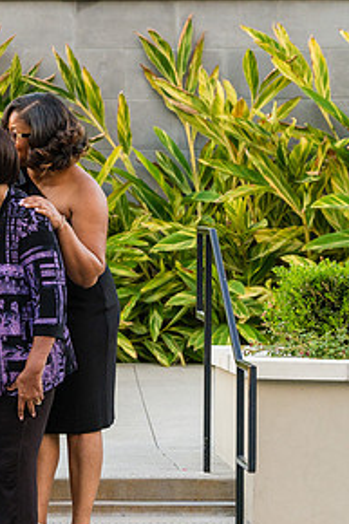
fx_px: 2999
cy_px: 321
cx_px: -139
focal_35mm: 206
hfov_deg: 6.6
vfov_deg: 10.0
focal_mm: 103
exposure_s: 1/250
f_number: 5
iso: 1600
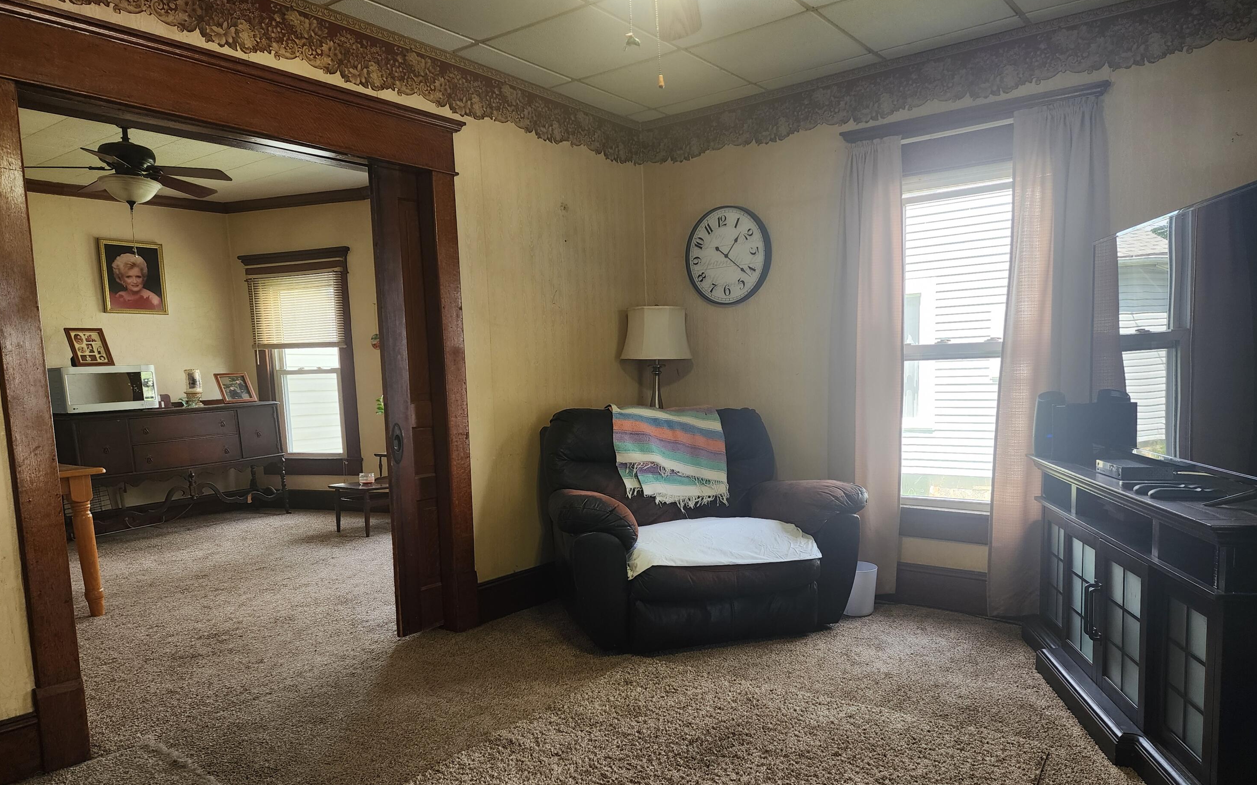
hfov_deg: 72.5
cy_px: 443
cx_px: 640
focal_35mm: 25
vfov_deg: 49.1
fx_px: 856
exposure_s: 1/120
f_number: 1.8
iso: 125
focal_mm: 6.4
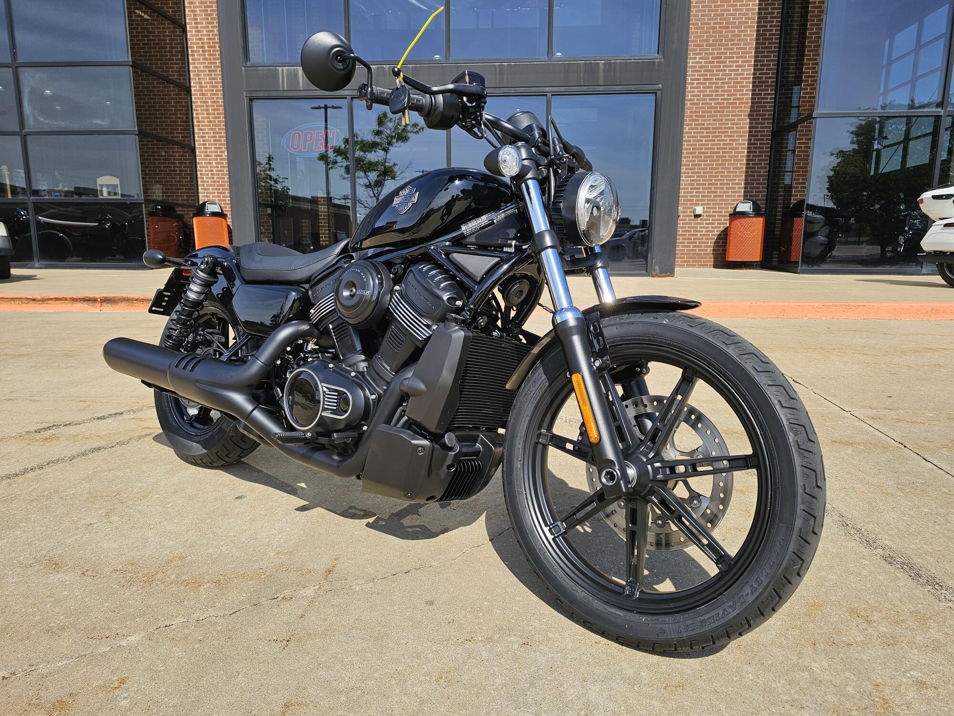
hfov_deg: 73.9
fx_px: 634
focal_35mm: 23
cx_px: 477
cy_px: 358
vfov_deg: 58.9
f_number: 1.7
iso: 40
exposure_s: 1/2000
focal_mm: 6.3
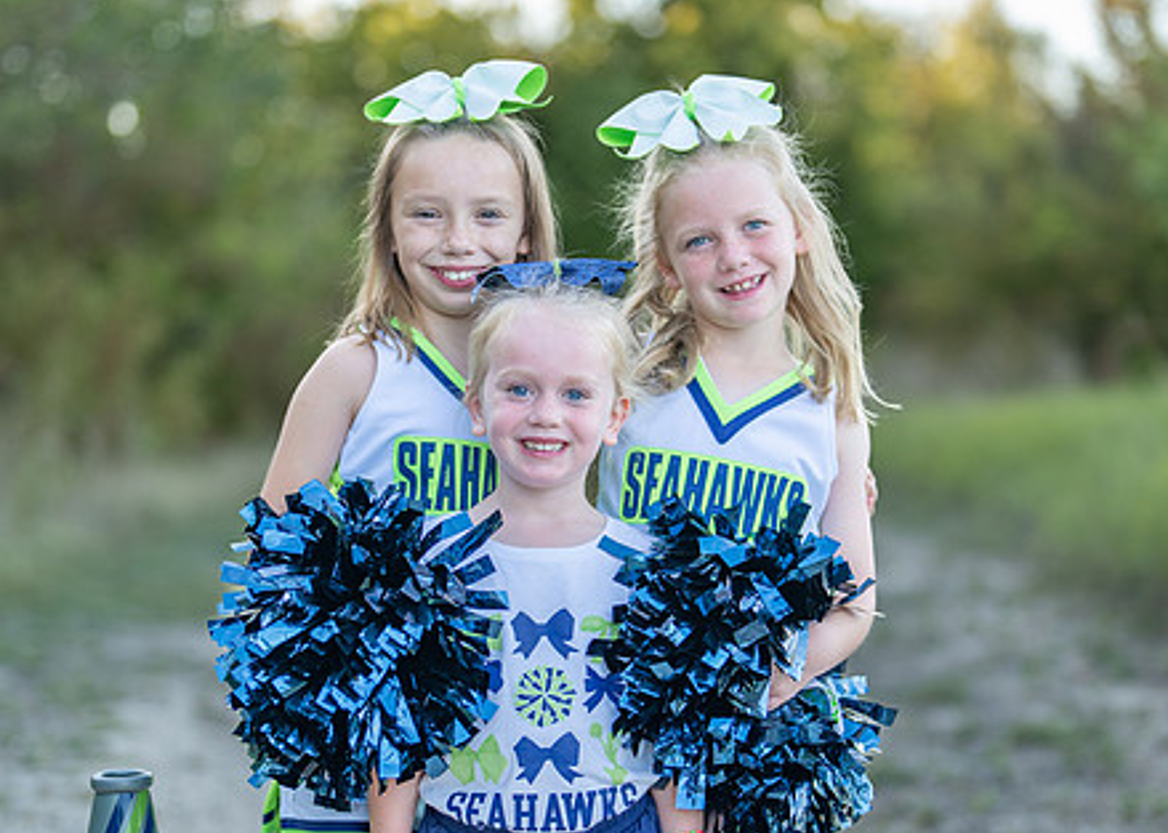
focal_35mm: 80
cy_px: 522
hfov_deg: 24.8
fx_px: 2652
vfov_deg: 17.8
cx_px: 604
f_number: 1.2
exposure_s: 1/800
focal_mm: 50
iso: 100
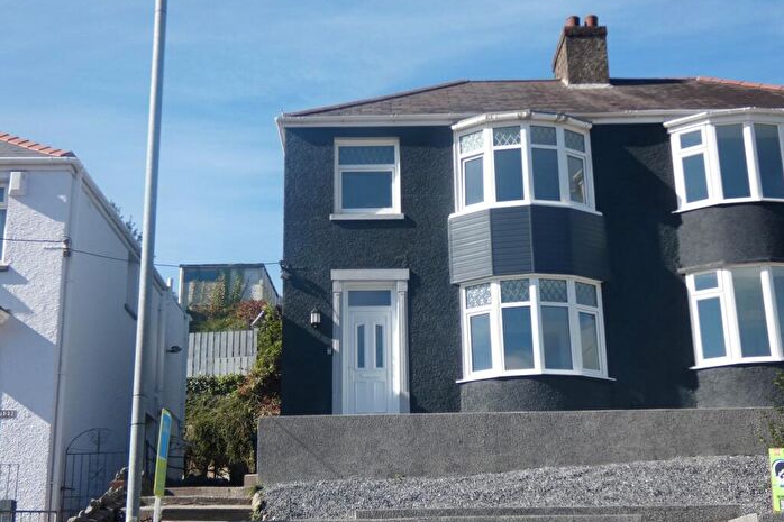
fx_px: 1045
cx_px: 392
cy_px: 282
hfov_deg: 41.1
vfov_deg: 28.1
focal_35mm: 48
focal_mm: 8.2
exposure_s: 1/640
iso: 80
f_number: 3.8
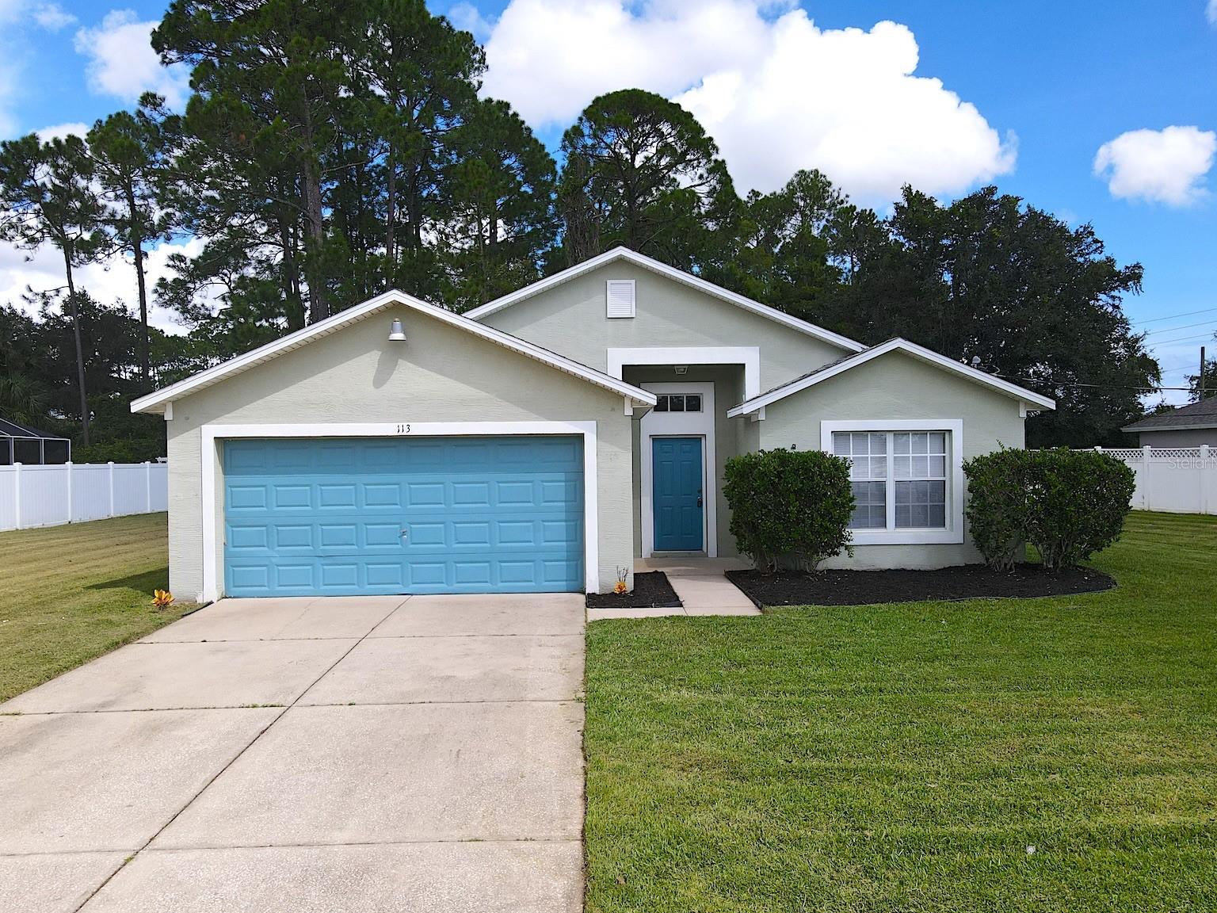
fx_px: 879
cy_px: 462
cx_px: 608
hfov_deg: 69.4
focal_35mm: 25
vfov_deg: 54.9
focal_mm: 4.5
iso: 100
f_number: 2.8
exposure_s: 1/800
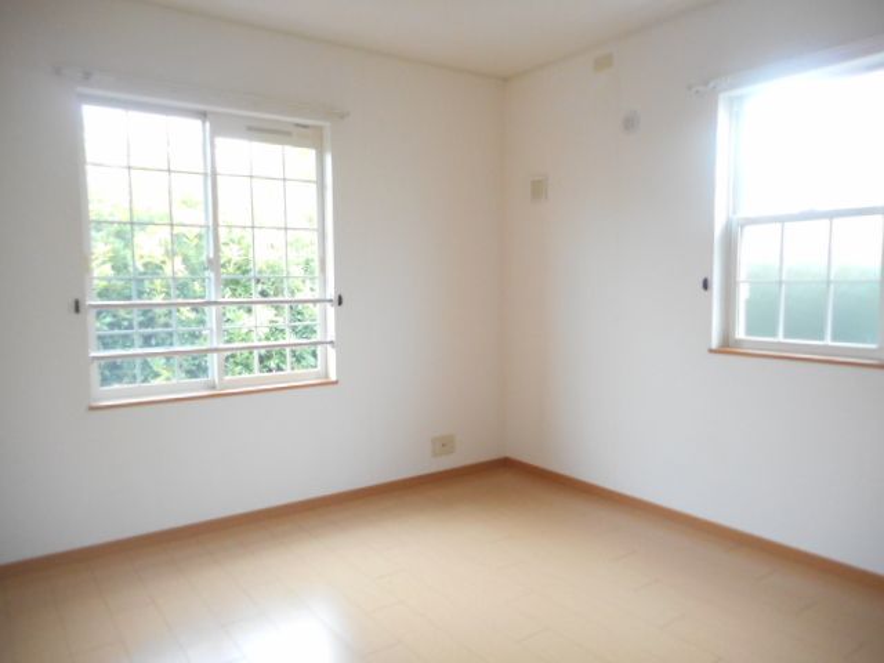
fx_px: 638
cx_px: 442
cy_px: 332
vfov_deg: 54.9
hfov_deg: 69.4
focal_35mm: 25
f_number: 3.7
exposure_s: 1/20
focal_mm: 4.5
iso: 400
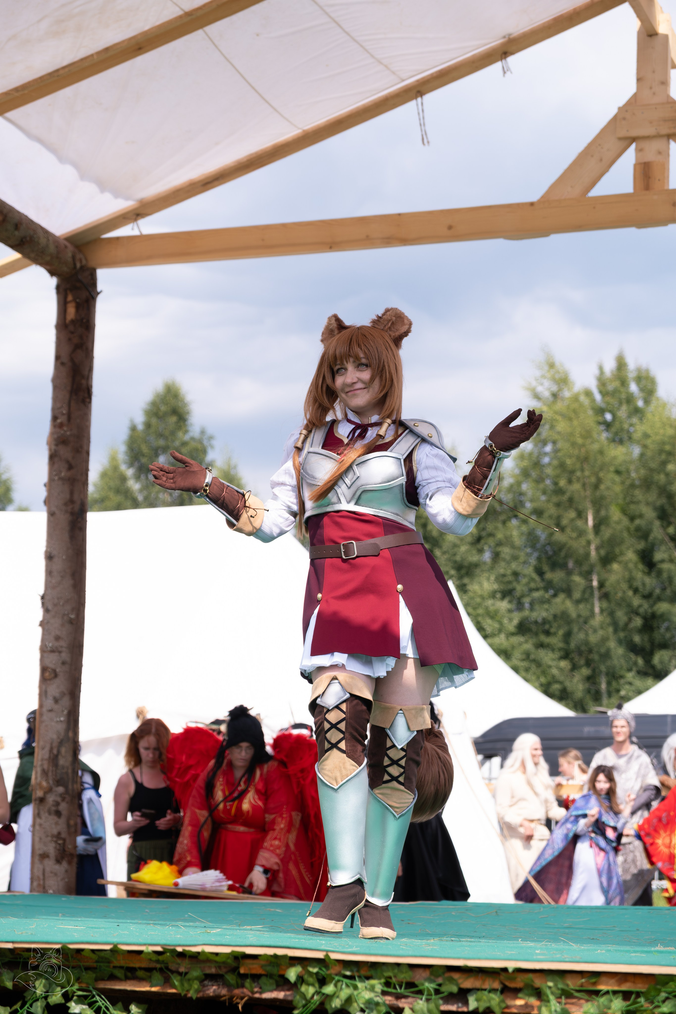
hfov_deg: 16.5
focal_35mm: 83
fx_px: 2338
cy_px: 507
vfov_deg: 24.5
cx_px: 338
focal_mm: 55
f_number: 4
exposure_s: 1/1000
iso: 160
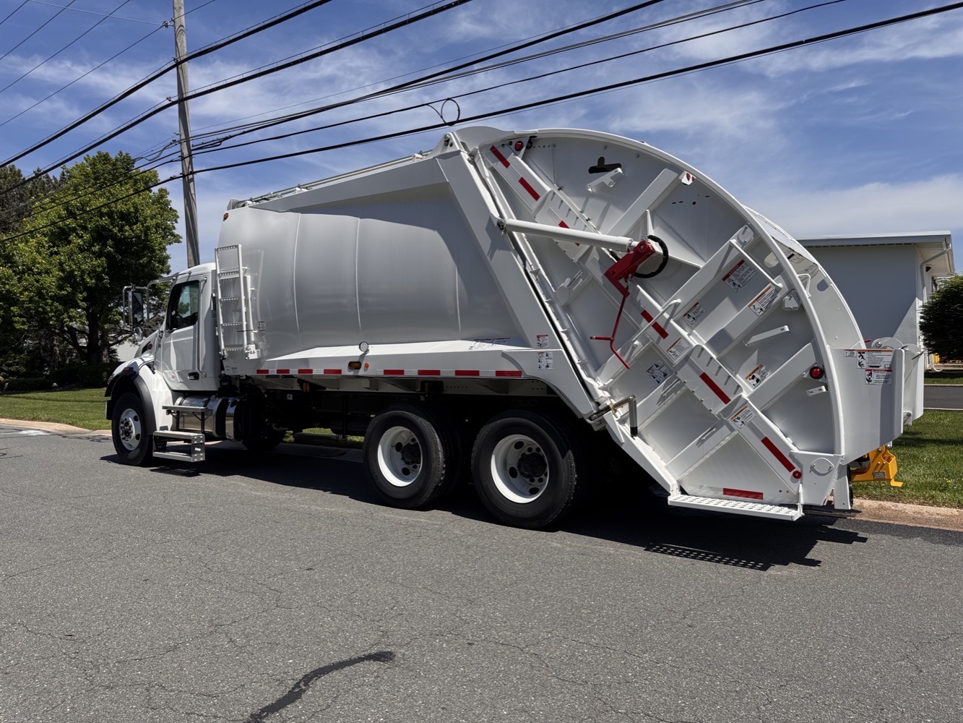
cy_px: 362
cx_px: 482
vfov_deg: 56.8
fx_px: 668
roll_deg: +1.2
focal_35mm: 24
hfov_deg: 71.6
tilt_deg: -1.5
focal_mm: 6.76
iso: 80
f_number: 1.78
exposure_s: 1/6410
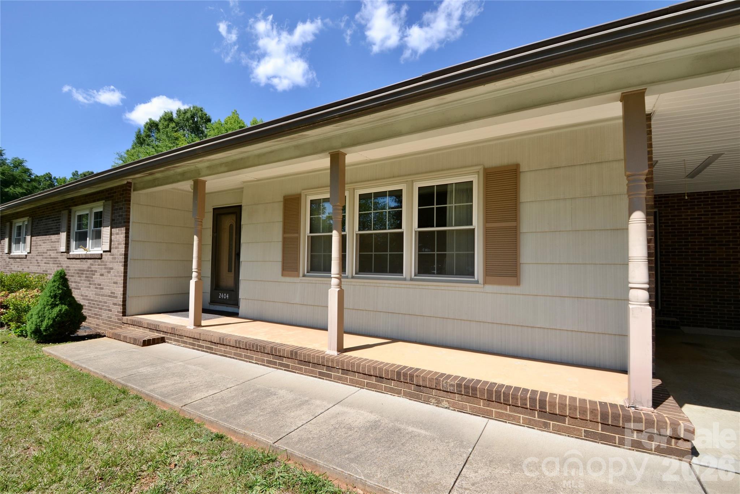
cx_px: 370
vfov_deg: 77.3
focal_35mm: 15
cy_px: 247
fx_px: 308
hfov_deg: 100.4
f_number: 7.1
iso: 100
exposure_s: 1/200
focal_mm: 10
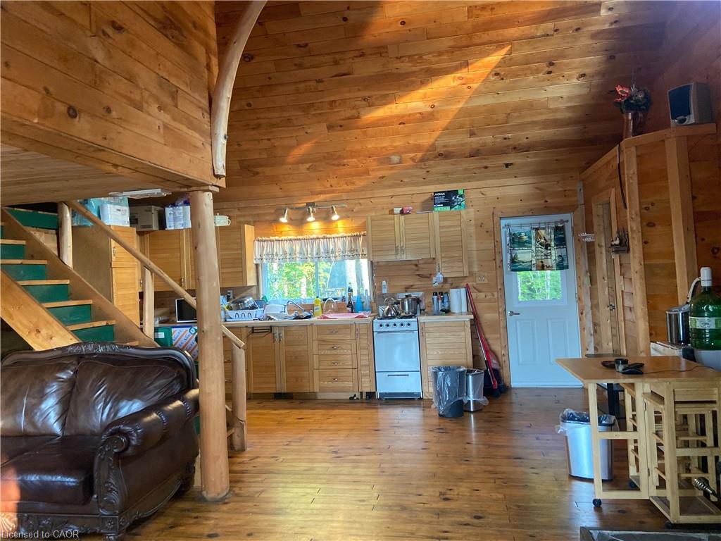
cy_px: 270
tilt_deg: -0.9
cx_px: 360
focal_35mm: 26
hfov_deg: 67.3
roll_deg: +3.0
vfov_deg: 53.1
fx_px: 542
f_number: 1.8
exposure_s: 1/60
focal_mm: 4.25
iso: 320
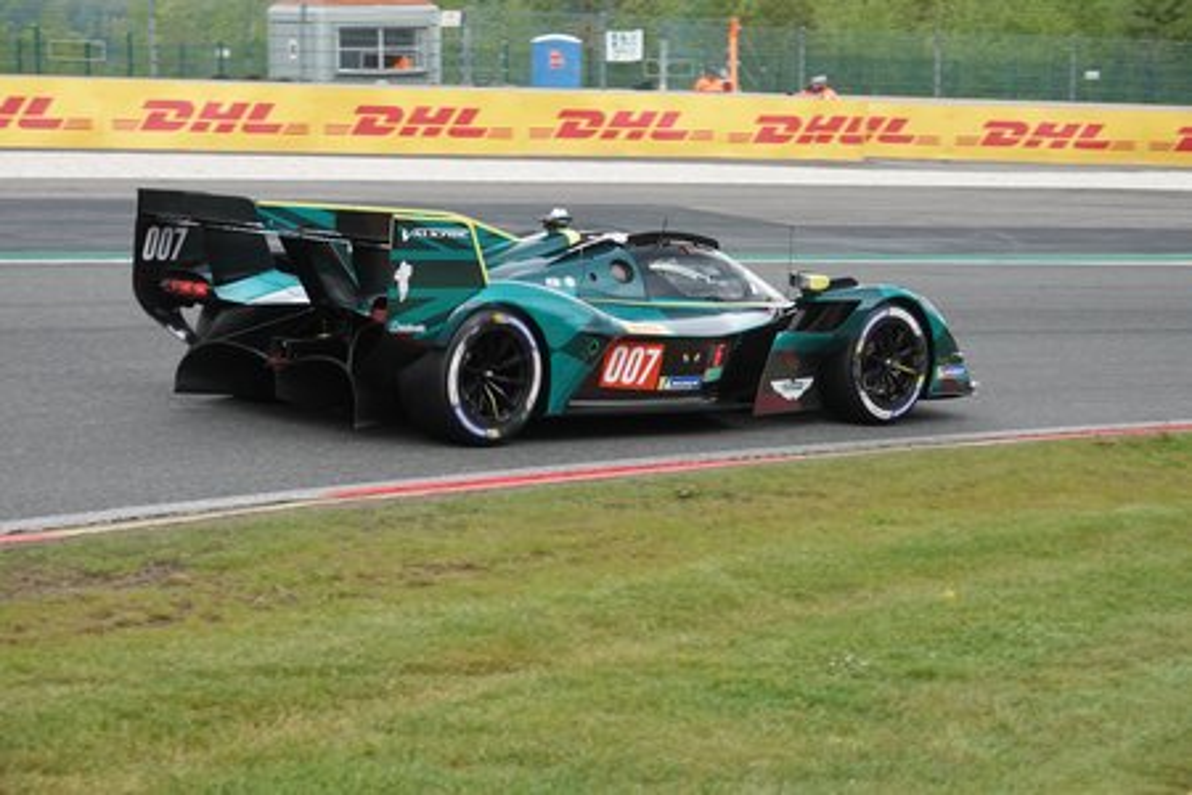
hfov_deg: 24.5
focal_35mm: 83
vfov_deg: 16.5
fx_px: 2748
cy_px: 398
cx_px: 596
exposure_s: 1/800
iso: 250
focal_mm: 30.5
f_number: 3.5
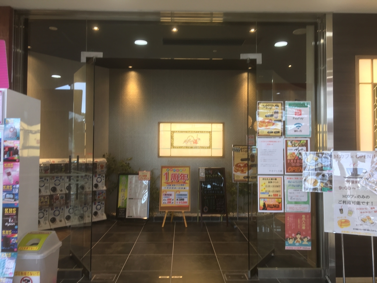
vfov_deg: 48.2
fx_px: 316
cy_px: 142
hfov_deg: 61.7
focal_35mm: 29
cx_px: 188
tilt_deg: +3.9
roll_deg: -1.1
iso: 25
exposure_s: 1/40
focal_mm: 4.15
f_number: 2.2
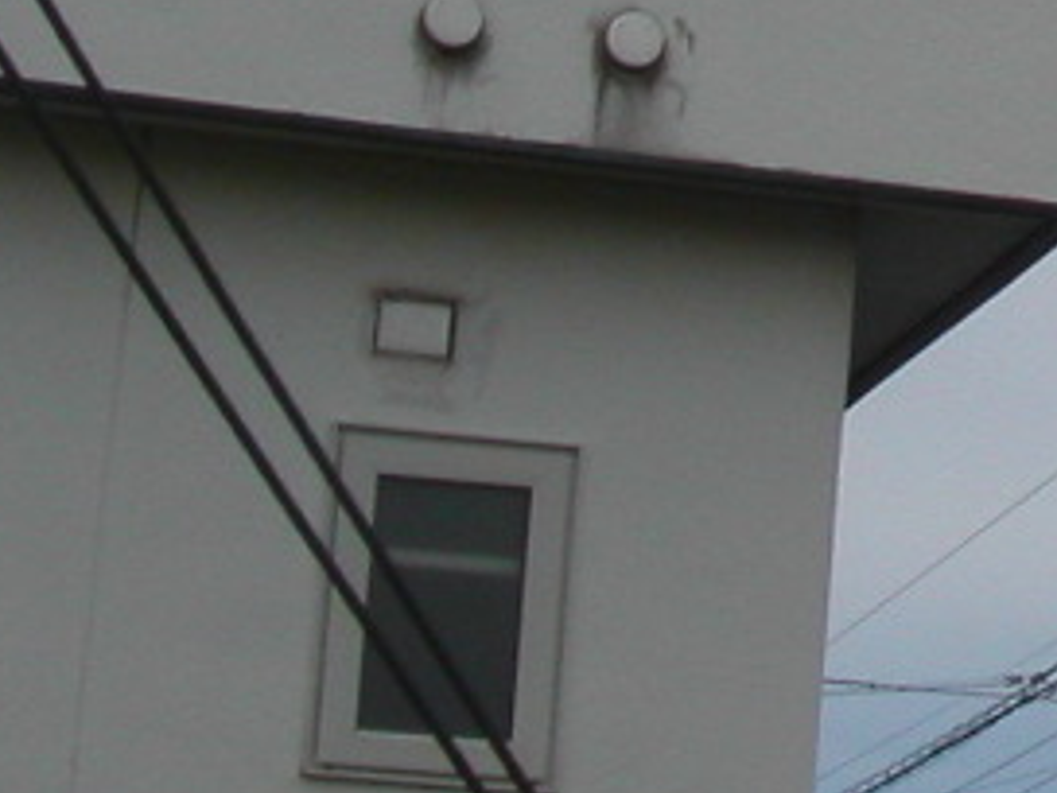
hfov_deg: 10.0
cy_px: -521
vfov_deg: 8.1
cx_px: 2304
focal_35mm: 179
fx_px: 5466
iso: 100
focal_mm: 7.8
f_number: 8
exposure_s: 1/750
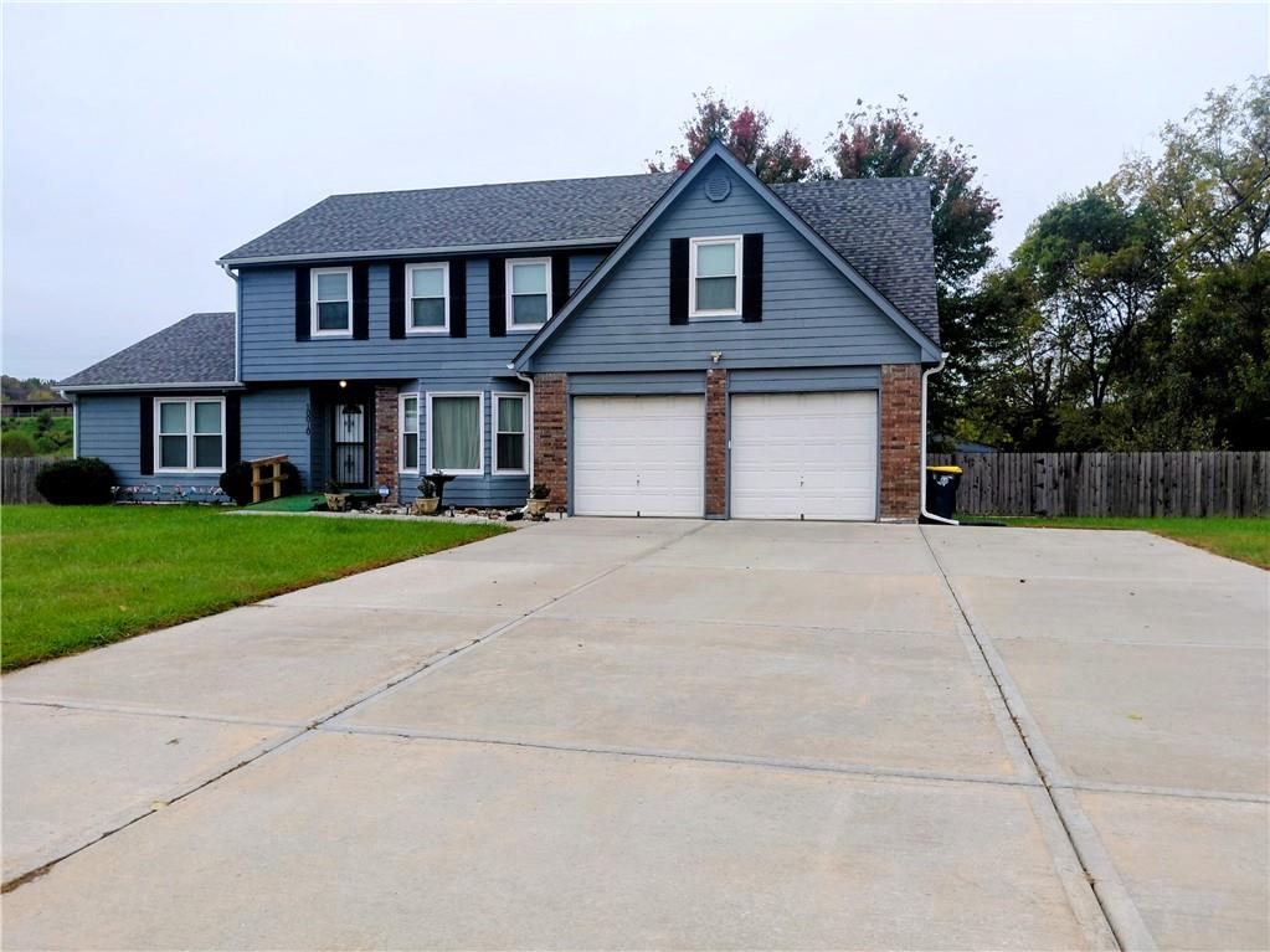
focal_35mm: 25
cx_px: 635
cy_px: 476
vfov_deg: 54.9
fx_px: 917
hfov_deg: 69.4
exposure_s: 1/625
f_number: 1.8
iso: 50
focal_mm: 4.69
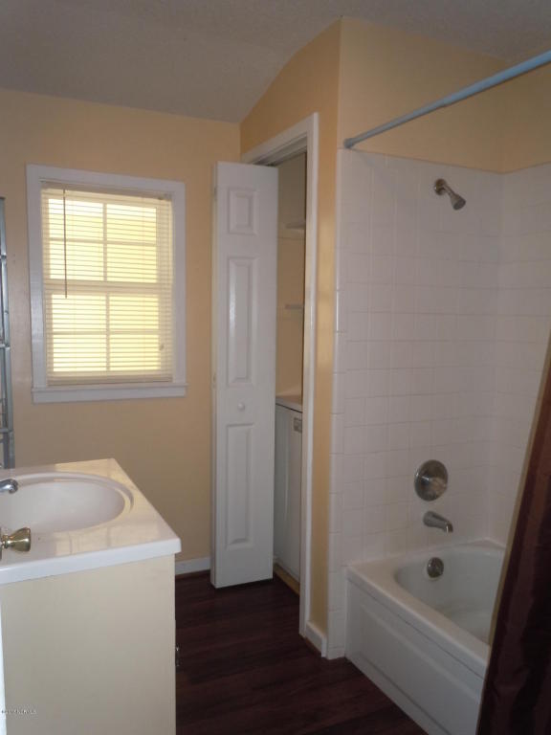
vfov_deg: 63.4
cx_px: 276
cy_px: 368
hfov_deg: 49.7
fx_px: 594
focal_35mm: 28
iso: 200
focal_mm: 5
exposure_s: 1/25
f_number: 3.7
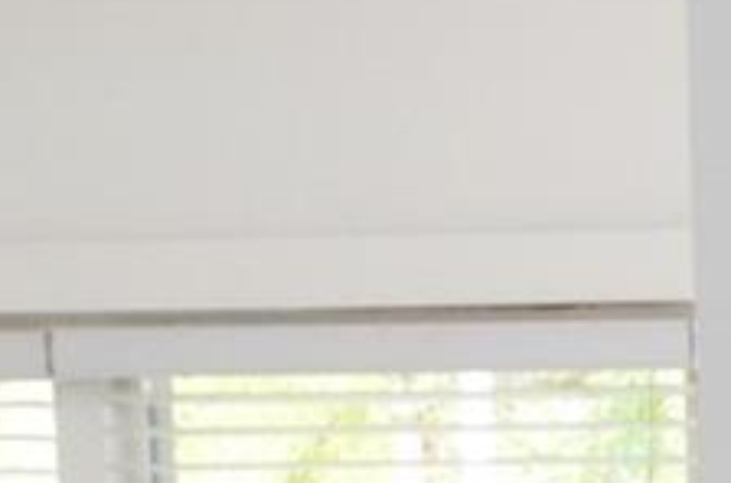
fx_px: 3908
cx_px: 2532
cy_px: 1105
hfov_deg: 8.2
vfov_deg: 6.7
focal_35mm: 193
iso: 2000
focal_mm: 18
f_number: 11
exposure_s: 1/40
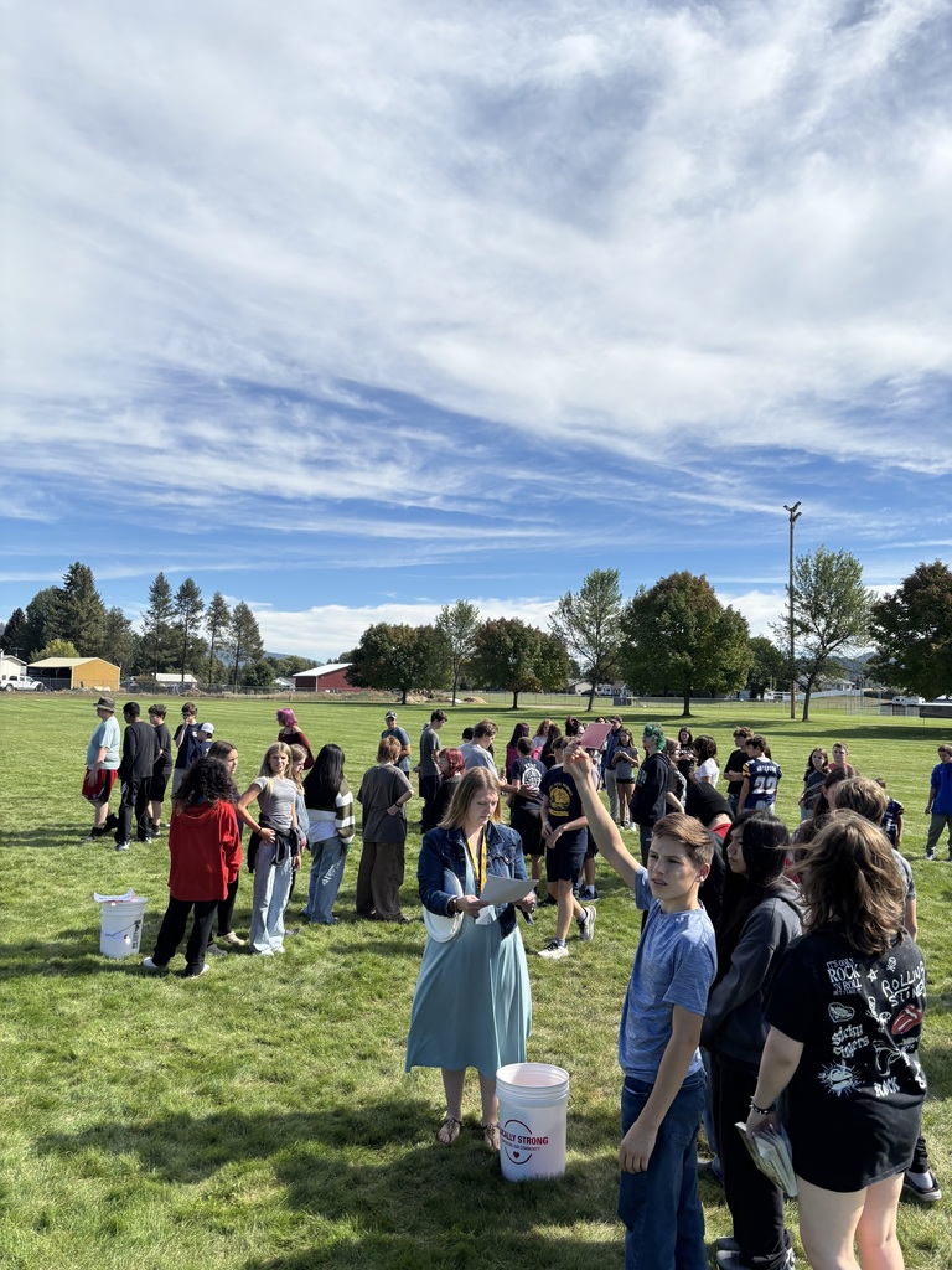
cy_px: 635
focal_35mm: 26
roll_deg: -3.2
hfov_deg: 53.1
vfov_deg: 67.3
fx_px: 953
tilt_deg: +2.1
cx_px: 476
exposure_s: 1/3106
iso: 50
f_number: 1.6
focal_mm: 5.96
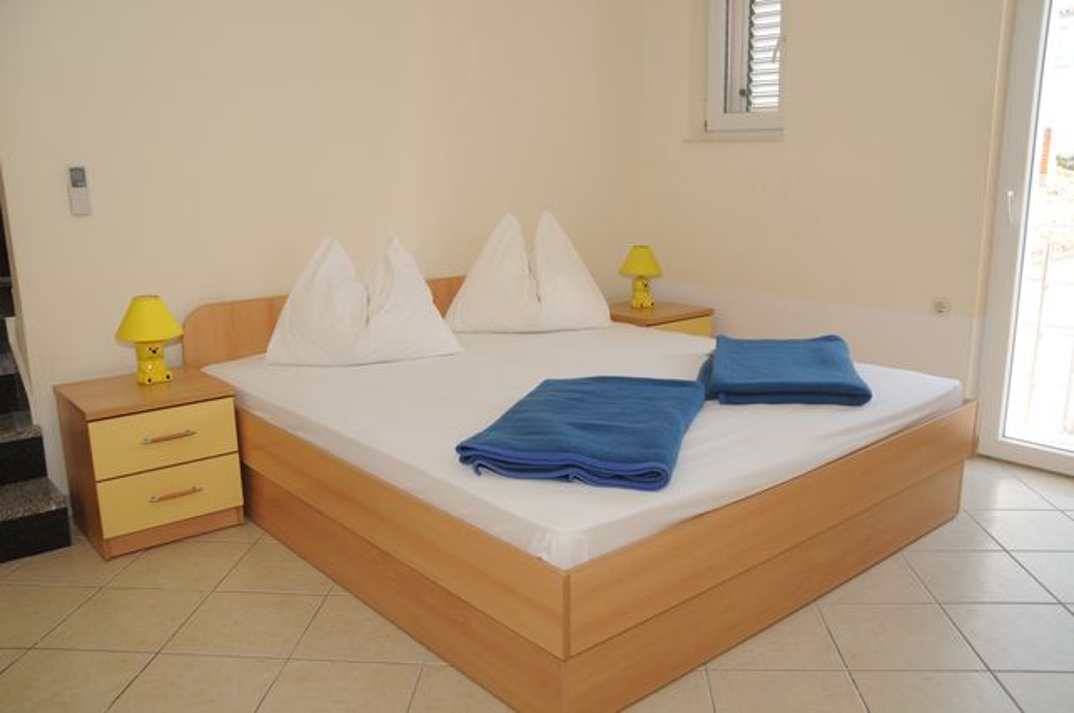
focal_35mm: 30
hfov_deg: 62.0
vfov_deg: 43.5
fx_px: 894
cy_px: 356
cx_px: 537
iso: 200
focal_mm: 20
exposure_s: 1/100
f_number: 5
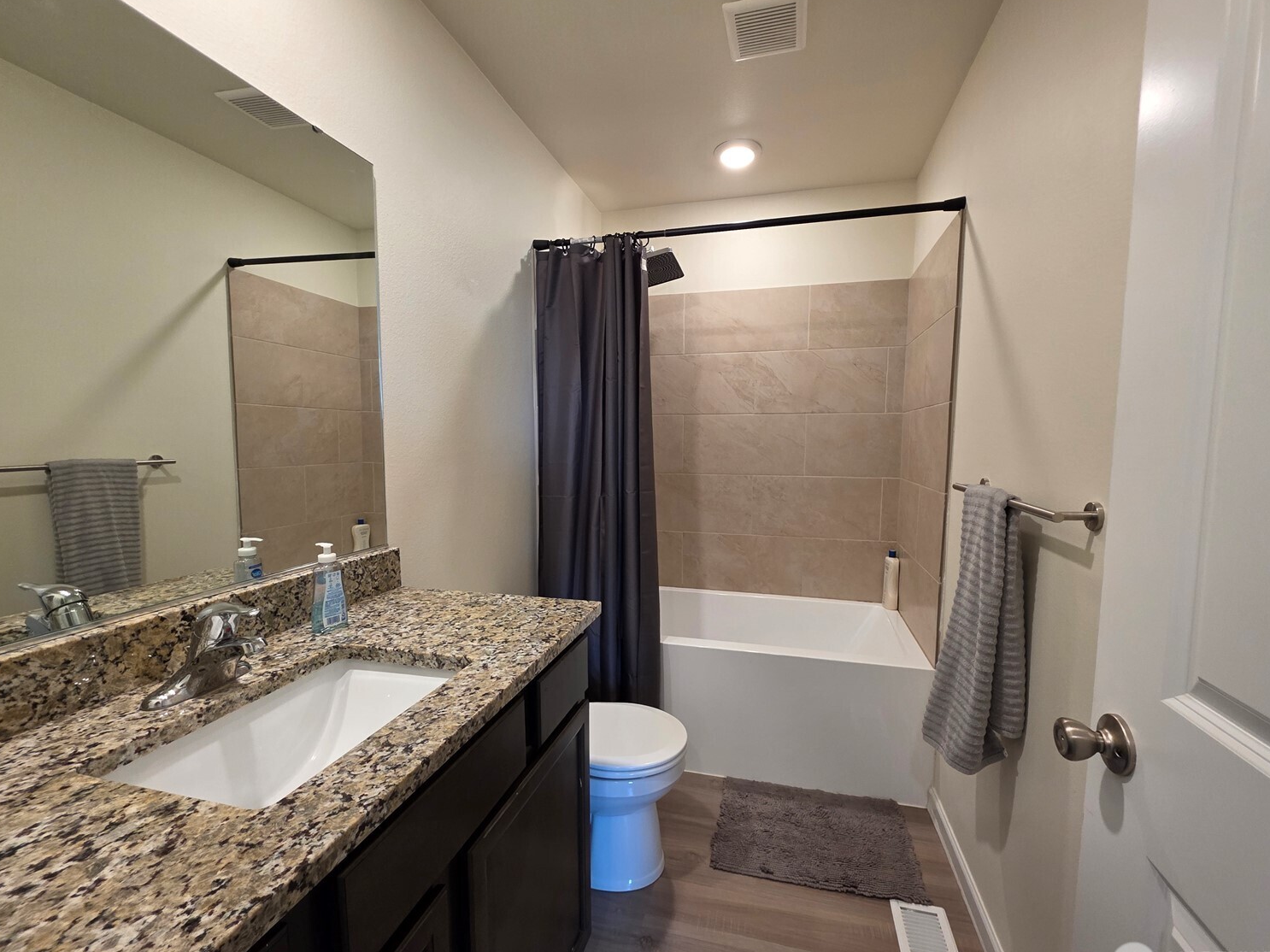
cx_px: 649
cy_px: 487
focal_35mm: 14
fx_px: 514
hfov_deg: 102.1
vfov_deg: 85.6
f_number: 1.9
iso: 250
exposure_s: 1/120
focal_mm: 2.2
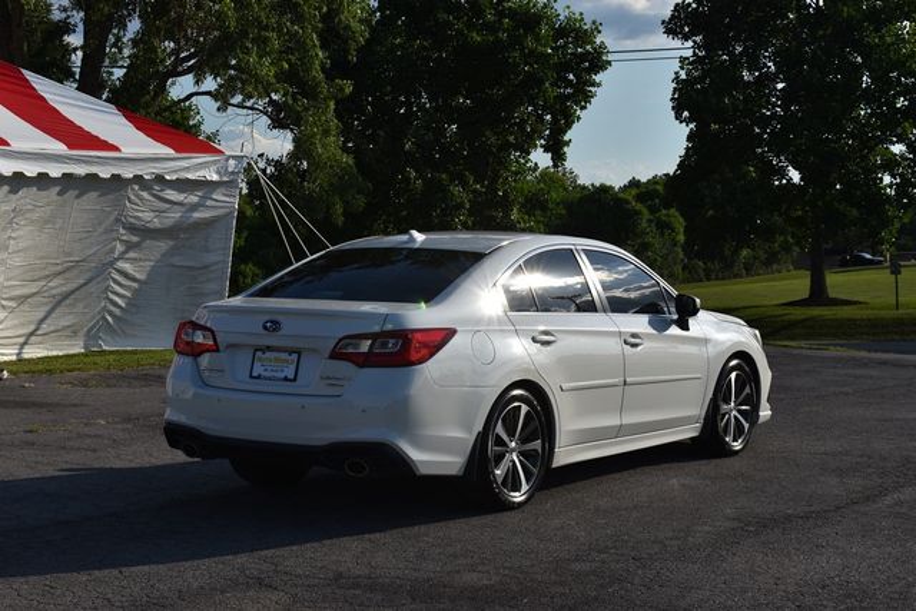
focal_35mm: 63
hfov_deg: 31.9
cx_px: 458
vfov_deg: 21.6
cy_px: 306
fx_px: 1603
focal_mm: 42
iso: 100
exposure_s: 1/400
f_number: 10
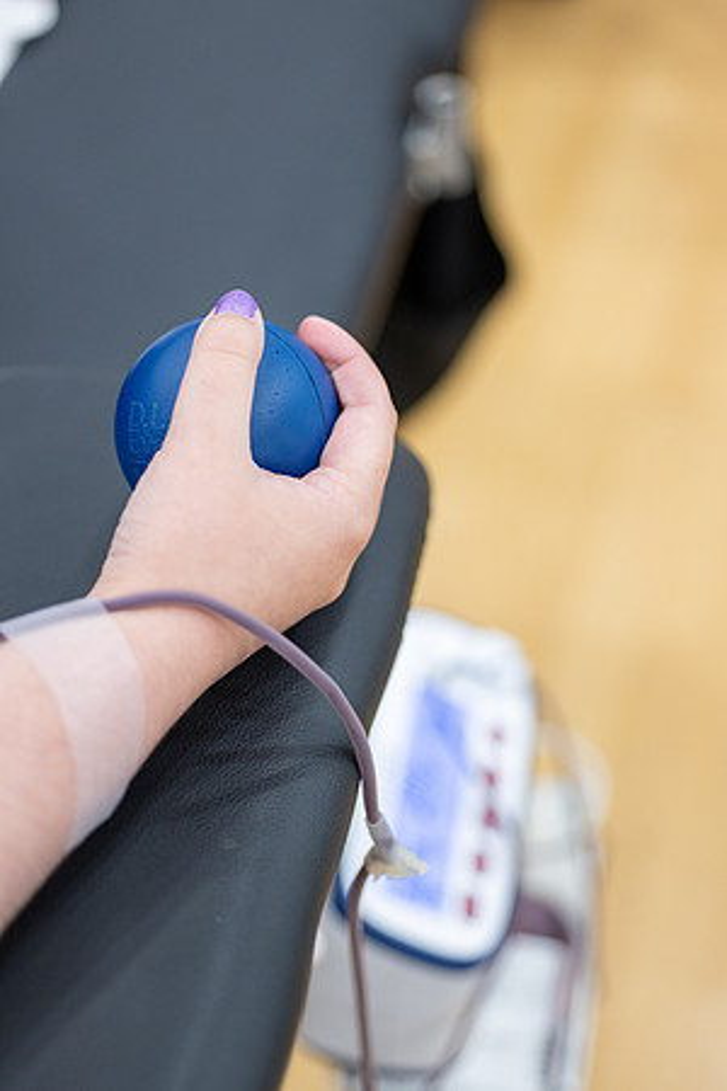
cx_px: 364
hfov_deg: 22.6
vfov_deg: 33.4
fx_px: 1817
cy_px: 546
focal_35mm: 60
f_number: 3.2
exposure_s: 1/200
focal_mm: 60
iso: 1000
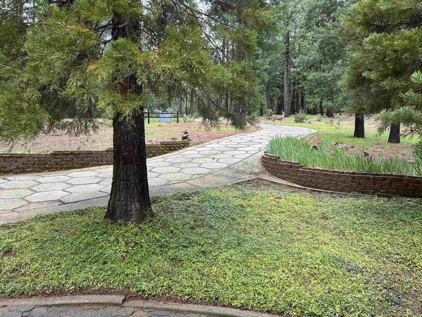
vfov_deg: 46.7
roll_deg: -1.4
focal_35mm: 30
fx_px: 366
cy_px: 141
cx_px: 188
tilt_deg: -1.7
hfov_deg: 59.8
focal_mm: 5.7
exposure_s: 1/131
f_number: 1.5
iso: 32
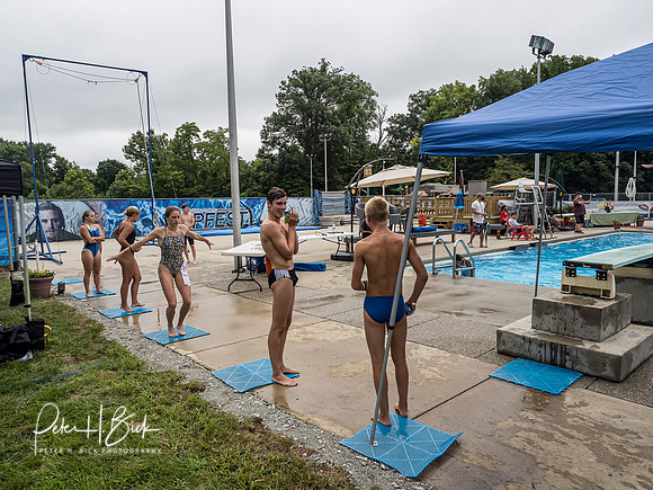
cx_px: 326
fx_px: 453
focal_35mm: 24
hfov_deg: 71.6
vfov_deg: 56.8
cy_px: 245
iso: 500
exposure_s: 1/1600
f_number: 5
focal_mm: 12
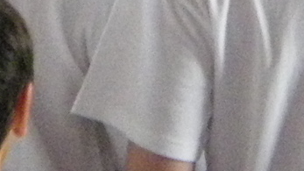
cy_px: -475
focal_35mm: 1221
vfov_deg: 1.0
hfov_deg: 1.8
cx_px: -91
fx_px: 9840
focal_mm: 27.9
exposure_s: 1/25
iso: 800
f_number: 4.4
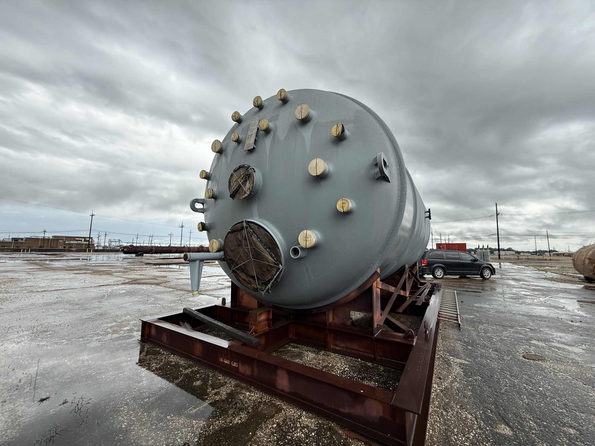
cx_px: 298
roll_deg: -3.9
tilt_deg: +8.9
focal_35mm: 14
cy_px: 223
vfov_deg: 85.7
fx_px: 241
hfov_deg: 102.1
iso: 50
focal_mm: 2.22
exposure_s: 1/1001
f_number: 2.2
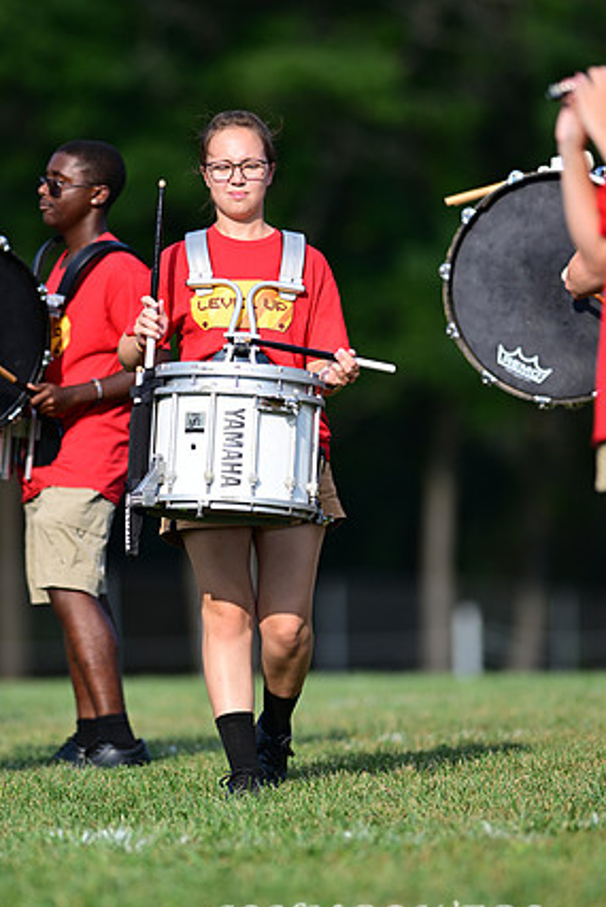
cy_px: 481
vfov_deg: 5.0
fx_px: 10276
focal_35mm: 408
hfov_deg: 3.4
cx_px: 224
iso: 160
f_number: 2.8
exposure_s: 1/2000
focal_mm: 300
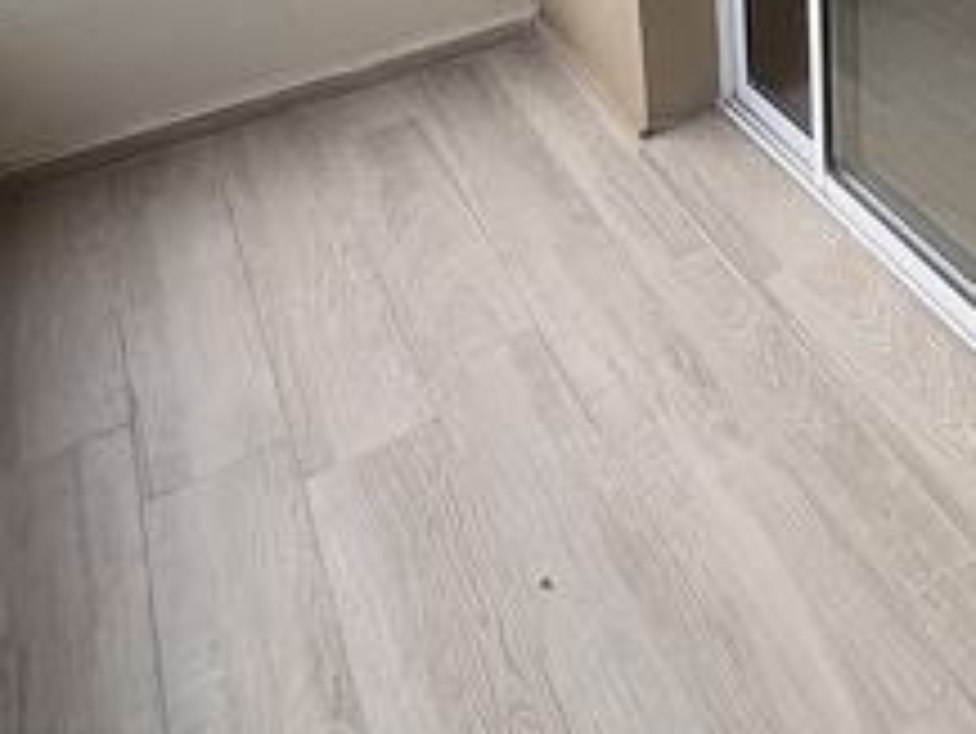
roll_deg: +0.7
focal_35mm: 43
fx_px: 1213
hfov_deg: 38.7
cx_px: 985
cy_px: -252
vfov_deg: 27.3
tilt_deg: -13.8
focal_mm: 2.22
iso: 64
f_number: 2.2
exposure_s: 1/1110
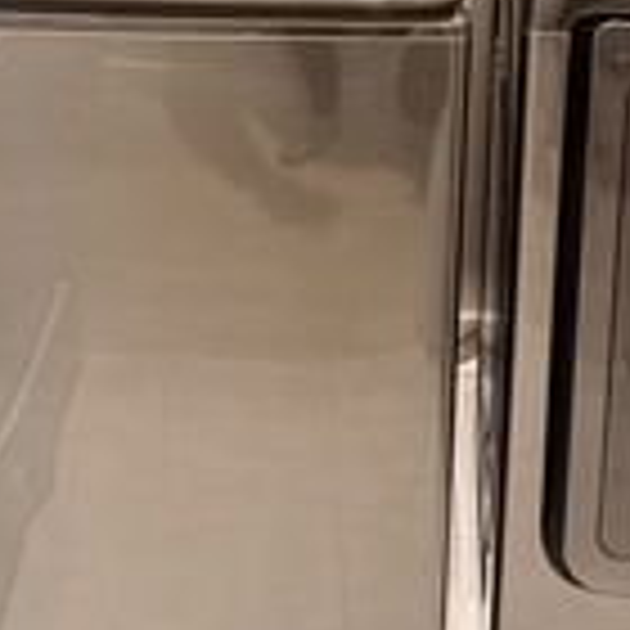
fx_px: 1565
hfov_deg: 22.7
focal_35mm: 76
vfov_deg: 21.4
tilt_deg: -17.3
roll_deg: -1.3
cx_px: 358
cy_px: -99
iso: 400
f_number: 1.78
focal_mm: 6.76
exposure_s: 1/60
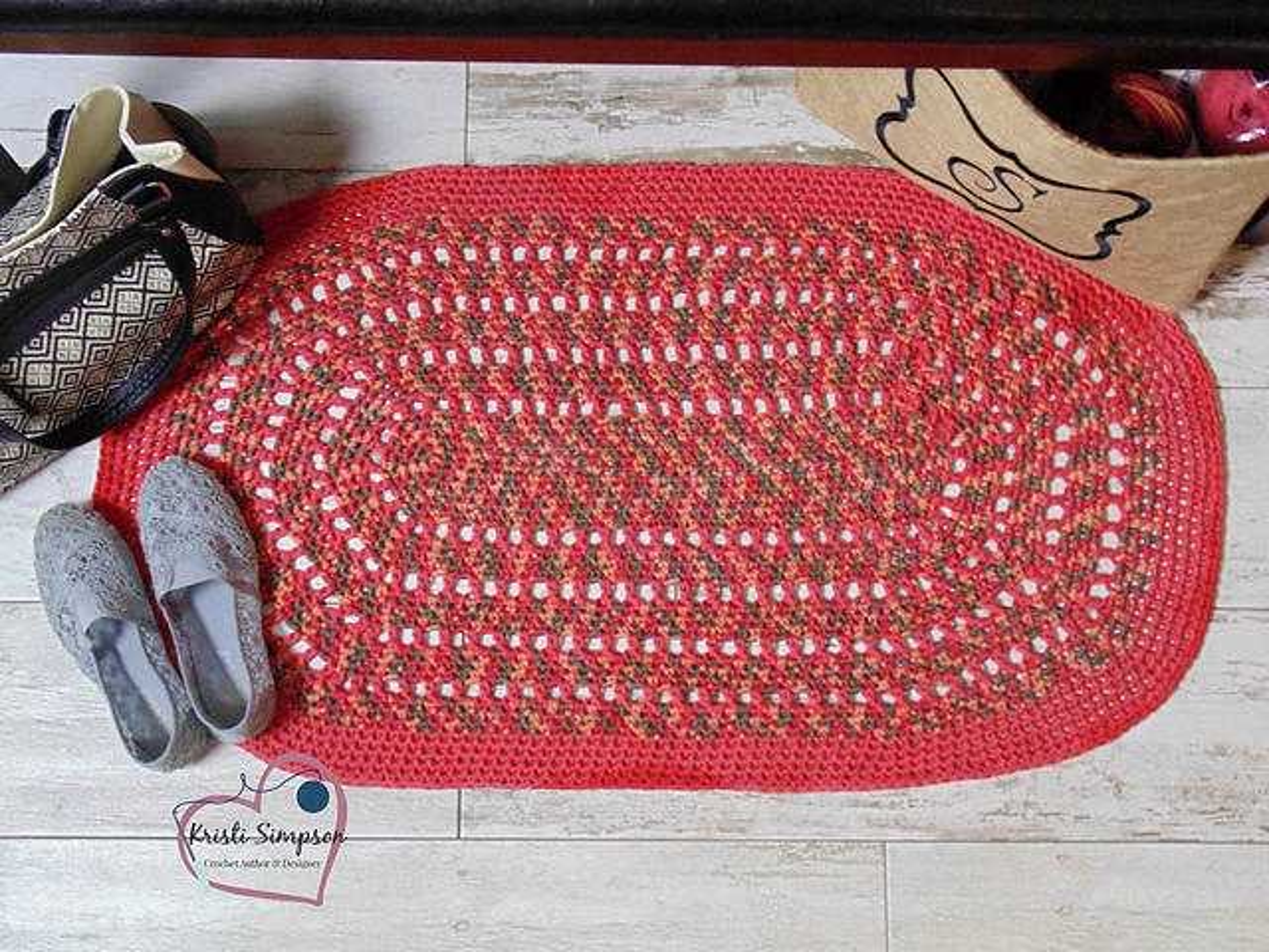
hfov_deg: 45.8
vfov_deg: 35.1
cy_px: 476
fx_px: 1503
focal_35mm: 41
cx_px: 634
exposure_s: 1/10
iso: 400
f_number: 3.6
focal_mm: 7.4
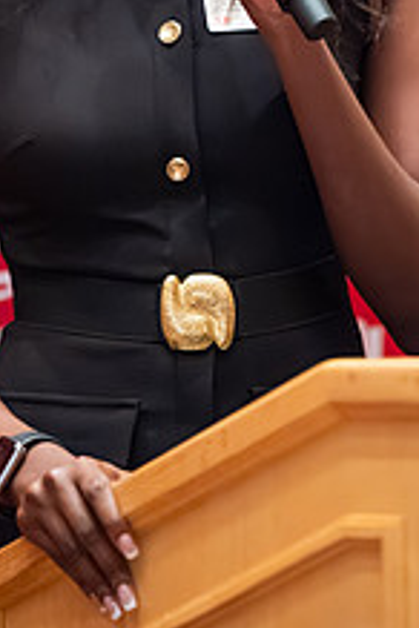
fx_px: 6634
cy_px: 14
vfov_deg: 5.4
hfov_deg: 3.6
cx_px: 171
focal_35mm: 380
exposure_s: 1/125
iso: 10000
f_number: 2.8
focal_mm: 185
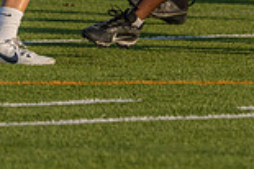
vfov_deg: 1.2
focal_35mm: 1126
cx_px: 383
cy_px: -139
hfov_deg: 1.8
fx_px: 7936
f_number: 5.6
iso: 200
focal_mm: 300
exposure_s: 1/1250
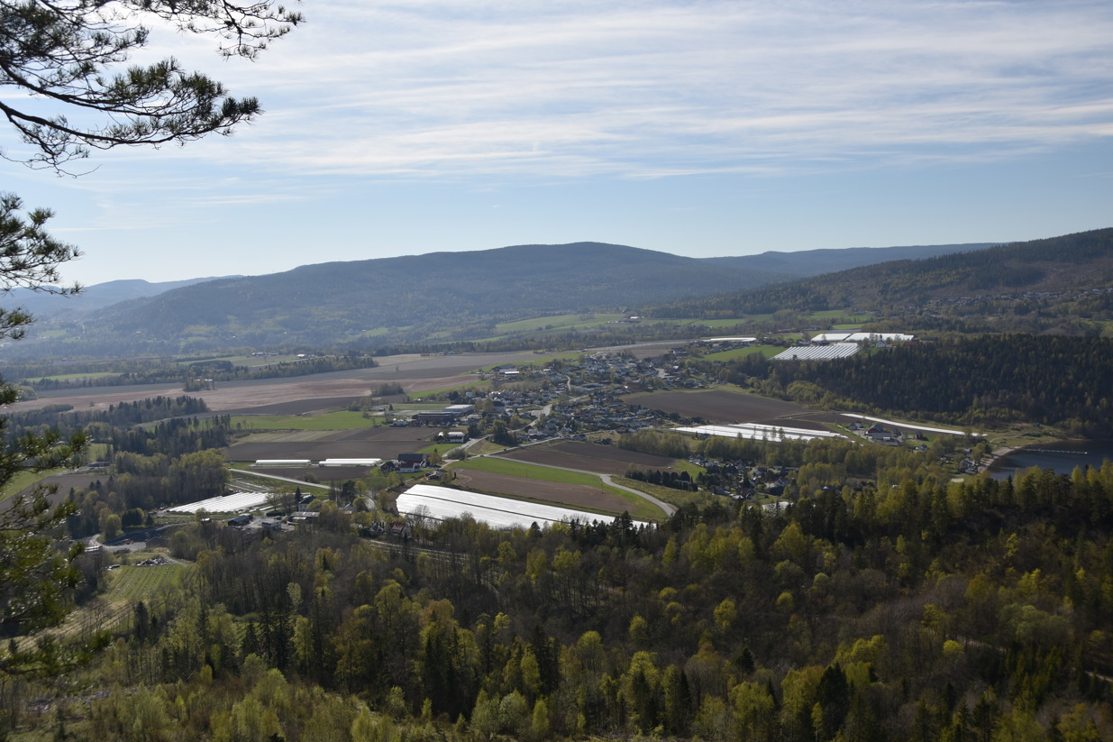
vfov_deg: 40.0
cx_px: 556
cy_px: 371
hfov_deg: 57.2
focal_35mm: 33
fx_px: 1020
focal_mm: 22
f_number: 5.6
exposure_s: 1/250
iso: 100
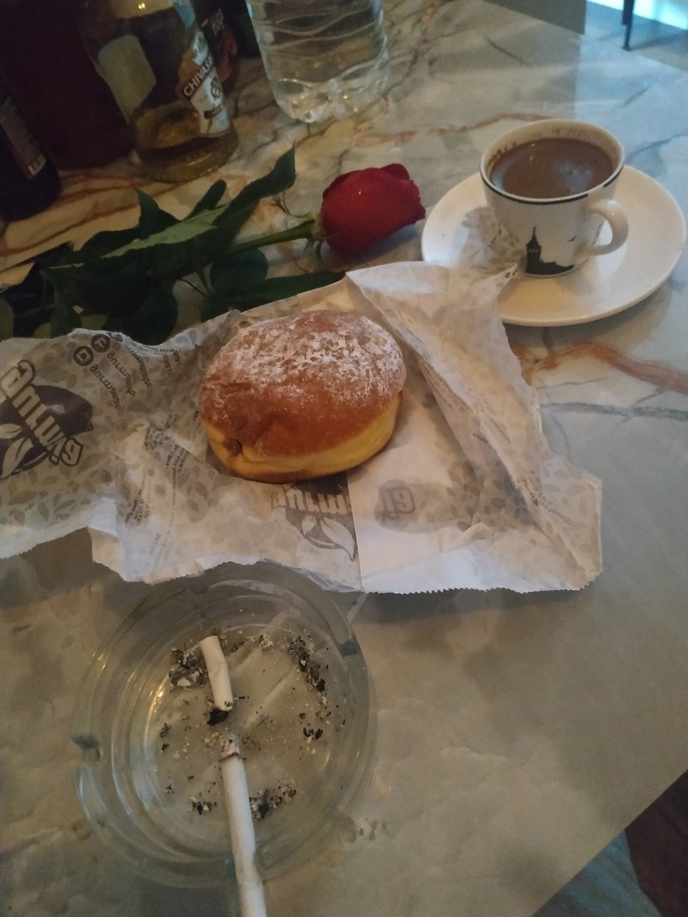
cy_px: 458
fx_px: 636
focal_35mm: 24
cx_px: 344
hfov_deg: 56.8
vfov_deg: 71.6
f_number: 1.9
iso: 3200
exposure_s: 1/17
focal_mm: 3.94
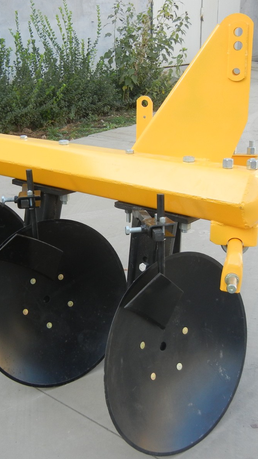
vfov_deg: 46.4
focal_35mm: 44
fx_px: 535
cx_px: 89
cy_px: 228
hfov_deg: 27.0
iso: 160
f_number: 3.5
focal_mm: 5.4
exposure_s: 1/156
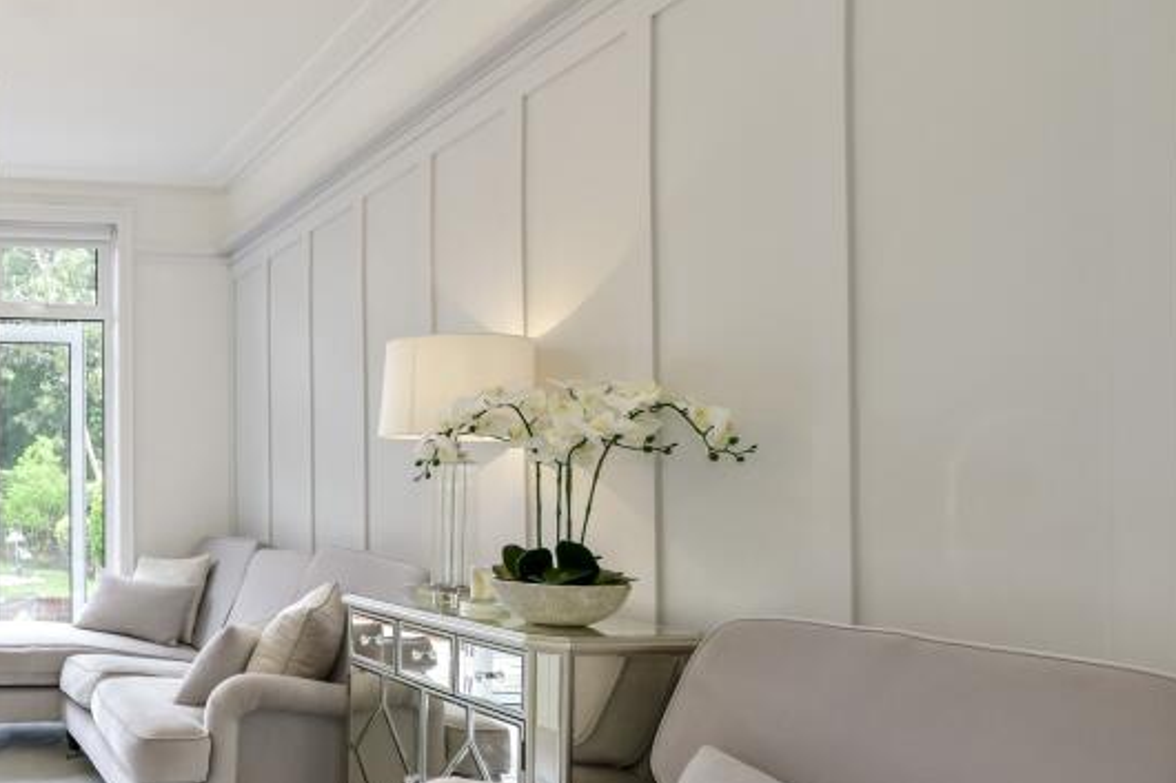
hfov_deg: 52.9
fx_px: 947
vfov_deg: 44.6
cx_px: 49
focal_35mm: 29
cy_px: 491
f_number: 8
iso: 640
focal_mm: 10
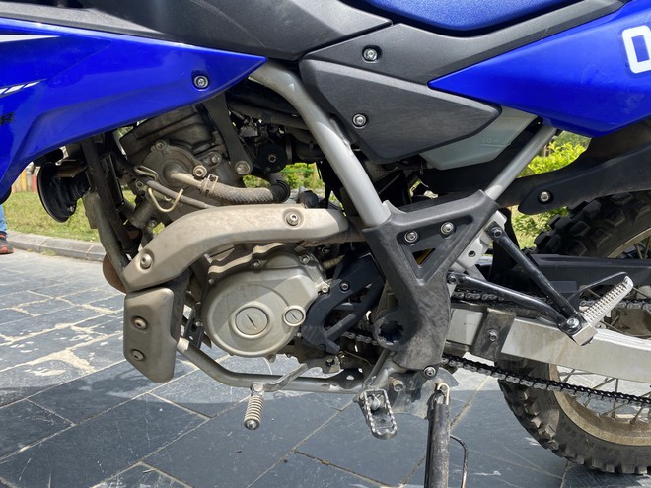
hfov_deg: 67.3
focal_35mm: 26
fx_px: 489
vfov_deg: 53.1
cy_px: 244
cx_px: 326
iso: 32
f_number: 1.8
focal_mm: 4.25
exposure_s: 1/1206
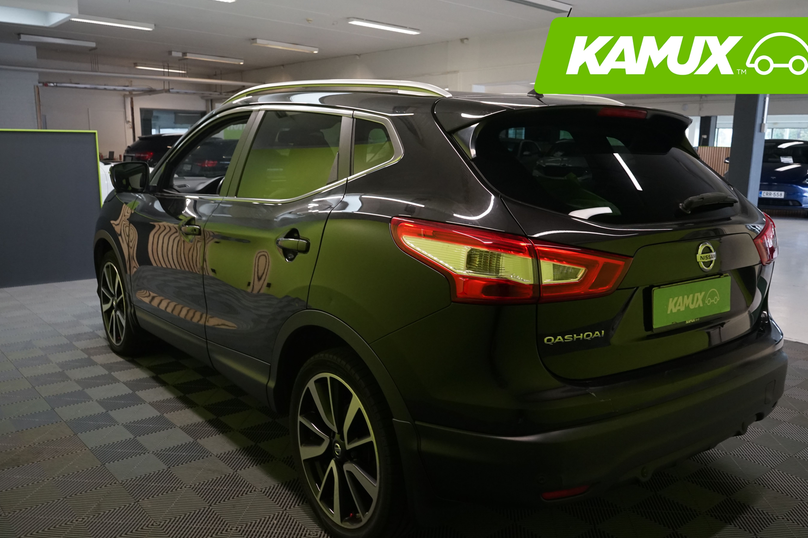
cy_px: 286
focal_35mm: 31
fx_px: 696
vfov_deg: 42.3
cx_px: 422
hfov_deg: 60.3
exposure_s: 1/30
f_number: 7.1
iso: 2000
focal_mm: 28
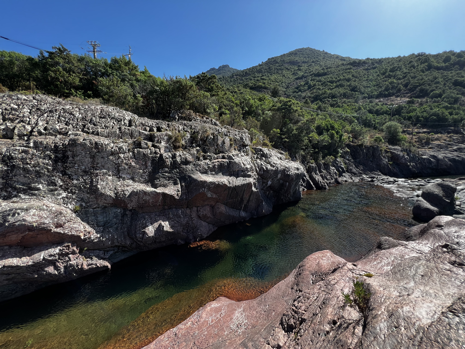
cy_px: 174
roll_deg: +0.0
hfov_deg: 106.2
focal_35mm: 13
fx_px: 175
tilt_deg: -6.9
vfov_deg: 89.9
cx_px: 232
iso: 32
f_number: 1.8
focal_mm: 1.57
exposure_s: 1/461
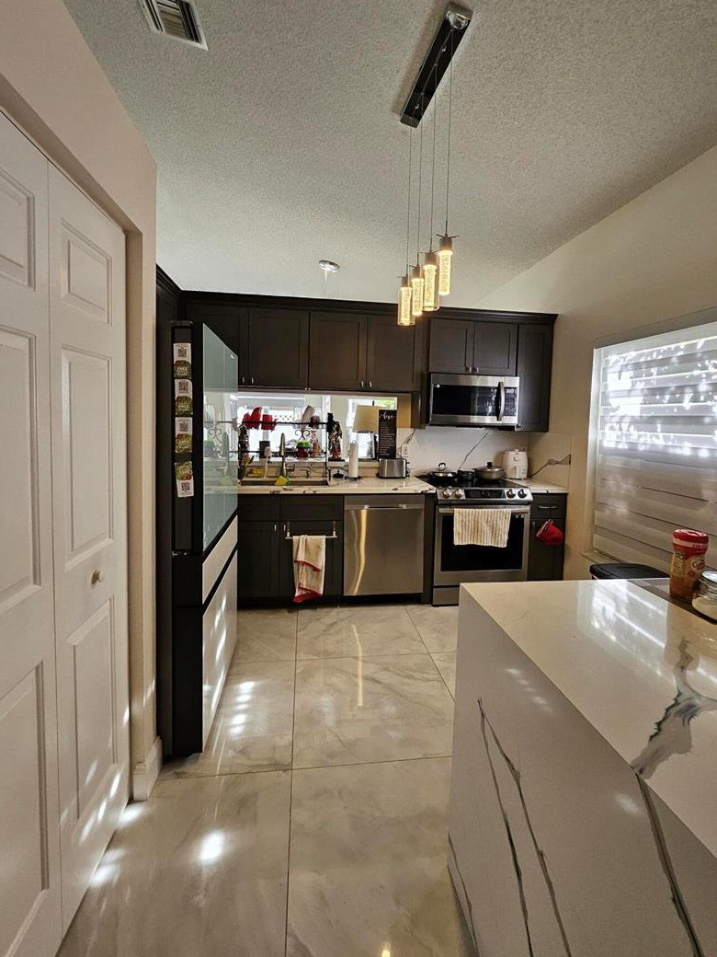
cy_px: 440
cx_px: 366
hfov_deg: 81.7
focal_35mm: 15
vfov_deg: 98.0
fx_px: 414
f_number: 2.2
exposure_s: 1/60
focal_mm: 1.7
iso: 80
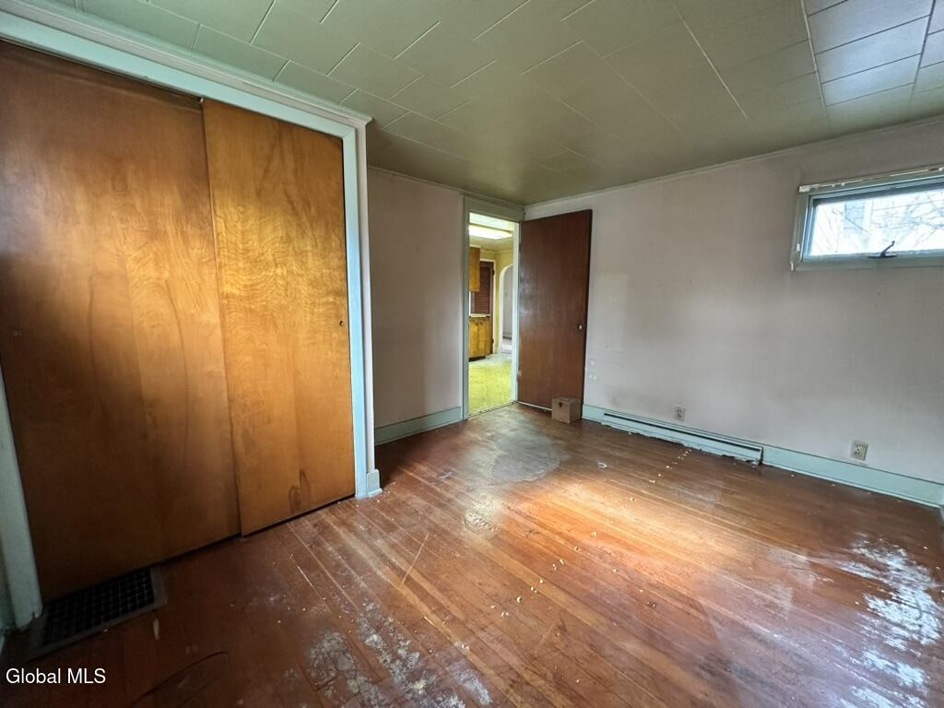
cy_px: 354
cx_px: 472
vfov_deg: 85.7
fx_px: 382
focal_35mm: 14
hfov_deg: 102.1
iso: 640
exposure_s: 1/60
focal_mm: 2.22
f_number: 2.2
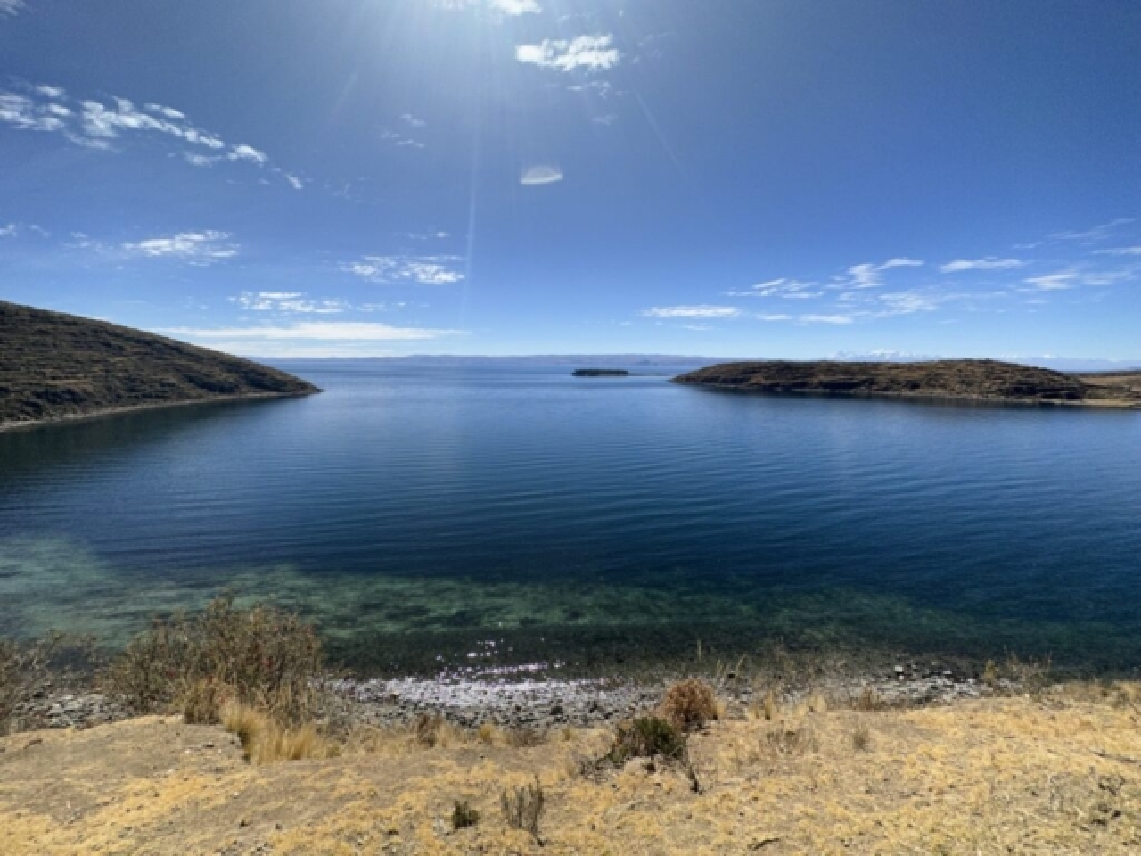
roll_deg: -0.8
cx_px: 570
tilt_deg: -7.6
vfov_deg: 85.7
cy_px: 428
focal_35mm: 14
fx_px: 461
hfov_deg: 102.1
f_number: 2.2
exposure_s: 1/2959
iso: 50
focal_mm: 2.22
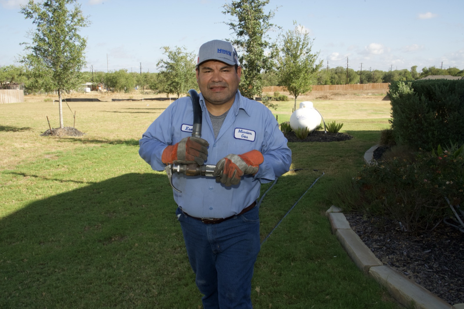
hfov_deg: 55.8
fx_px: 438
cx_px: 232
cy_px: 154
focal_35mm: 34
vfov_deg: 38.9
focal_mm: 34
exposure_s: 1/250
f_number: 22
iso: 1250
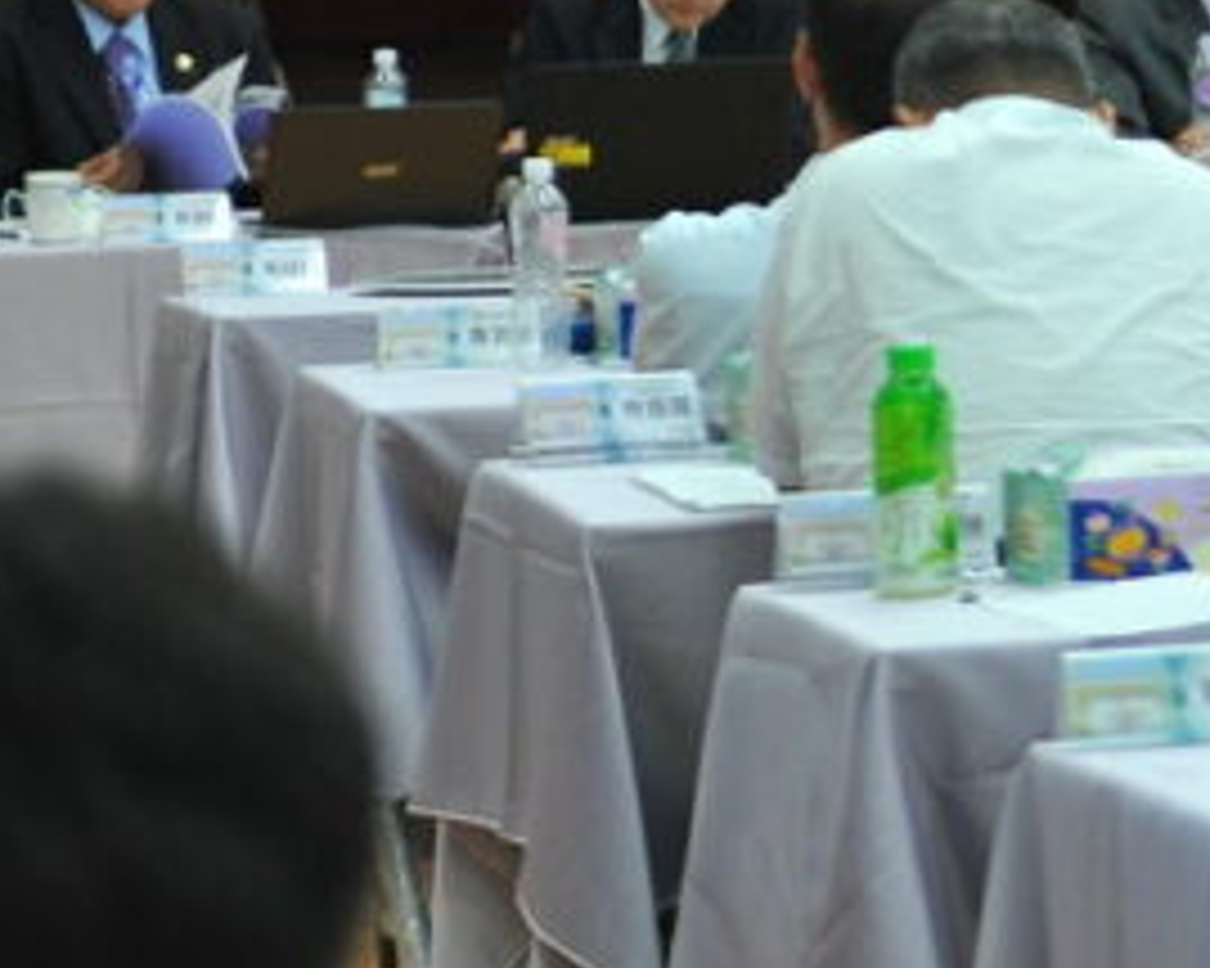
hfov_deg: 7.6
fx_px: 8950
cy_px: -115
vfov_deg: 6.2
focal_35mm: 250
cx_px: 1871
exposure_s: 1/160
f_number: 2.8
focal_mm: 70
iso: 1000
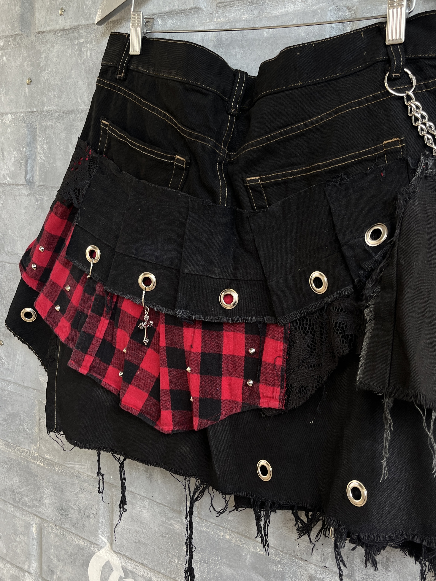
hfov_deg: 46.8
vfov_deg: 60.0
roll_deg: +3.5
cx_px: 219
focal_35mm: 30
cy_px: 287
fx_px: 504
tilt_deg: -9.4
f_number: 1.6
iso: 100
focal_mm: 5.1
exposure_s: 1/121
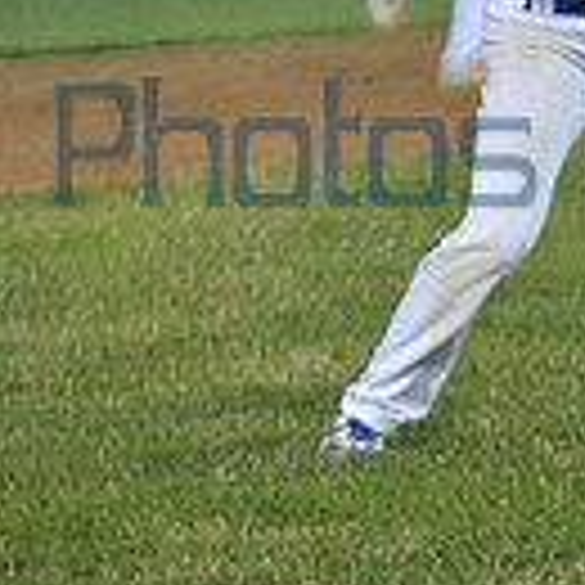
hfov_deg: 2.3
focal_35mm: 760
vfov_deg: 2.3
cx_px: 711
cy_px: -220
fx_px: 14531
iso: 5600
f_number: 2.8
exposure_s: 1/1600
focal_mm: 200
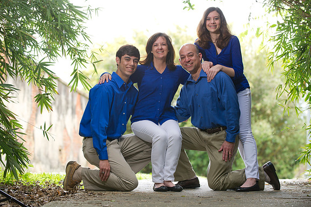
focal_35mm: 111
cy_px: 104
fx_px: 959
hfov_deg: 18.4
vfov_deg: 12.3
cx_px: 156
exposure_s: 1/160
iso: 320
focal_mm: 110
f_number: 3.5
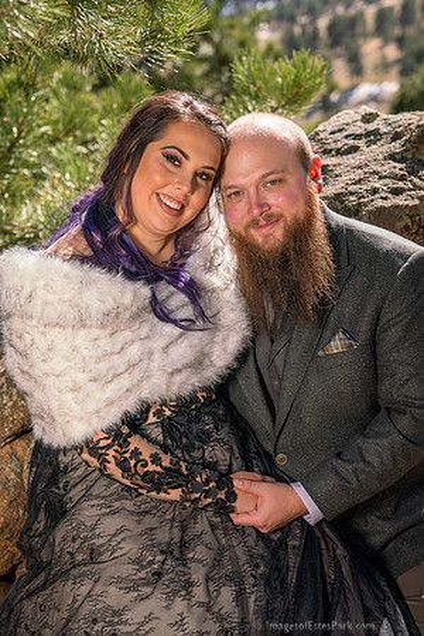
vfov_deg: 28.8
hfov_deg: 19.5
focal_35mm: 70
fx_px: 1237
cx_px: 212
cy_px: 318
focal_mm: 70
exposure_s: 1/2000
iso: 200
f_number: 4
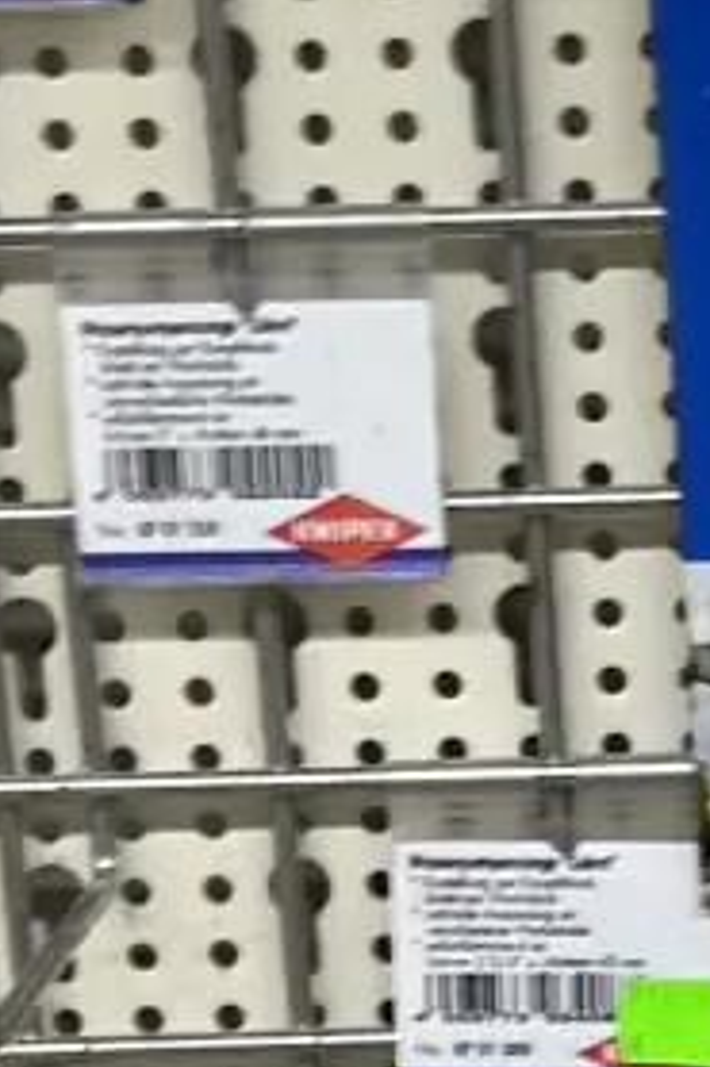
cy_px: 1343
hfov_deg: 7.2
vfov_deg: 10.8
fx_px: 5539
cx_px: 1128
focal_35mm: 187
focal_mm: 5.7
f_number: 1.5
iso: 100
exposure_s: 1/50
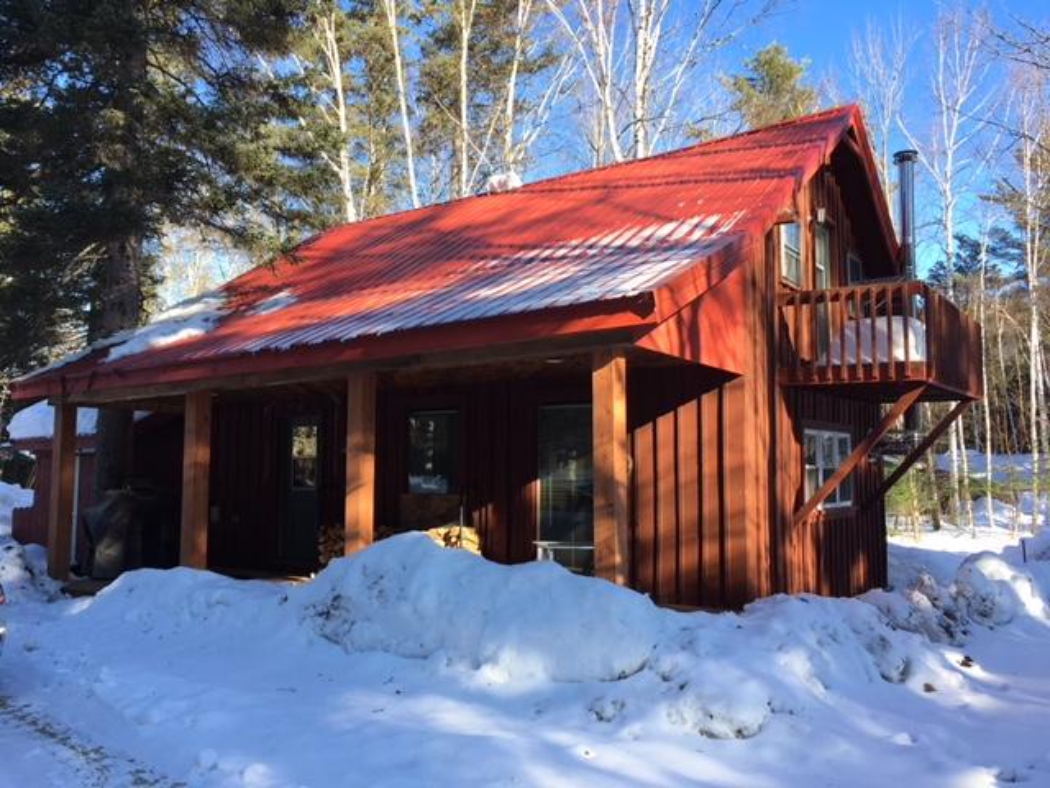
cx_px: 525
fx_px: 880
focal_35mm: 29
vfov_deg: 48.2
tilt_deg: +4.3
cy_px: 394
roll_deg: +0.7
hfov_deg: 61.7
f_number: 2.2
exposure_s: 1/339
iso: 25
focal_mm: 4.15
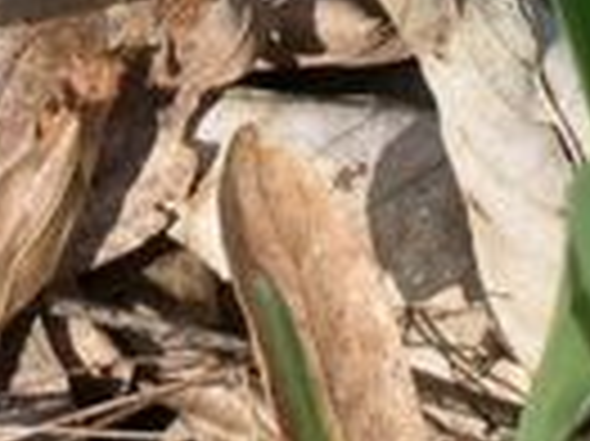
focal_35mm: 447
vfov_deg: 3.3
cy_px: -414
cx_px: -32
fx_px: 7612
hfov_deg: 4.4
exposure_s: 1/353
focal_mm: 24
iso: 100
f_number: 4.9
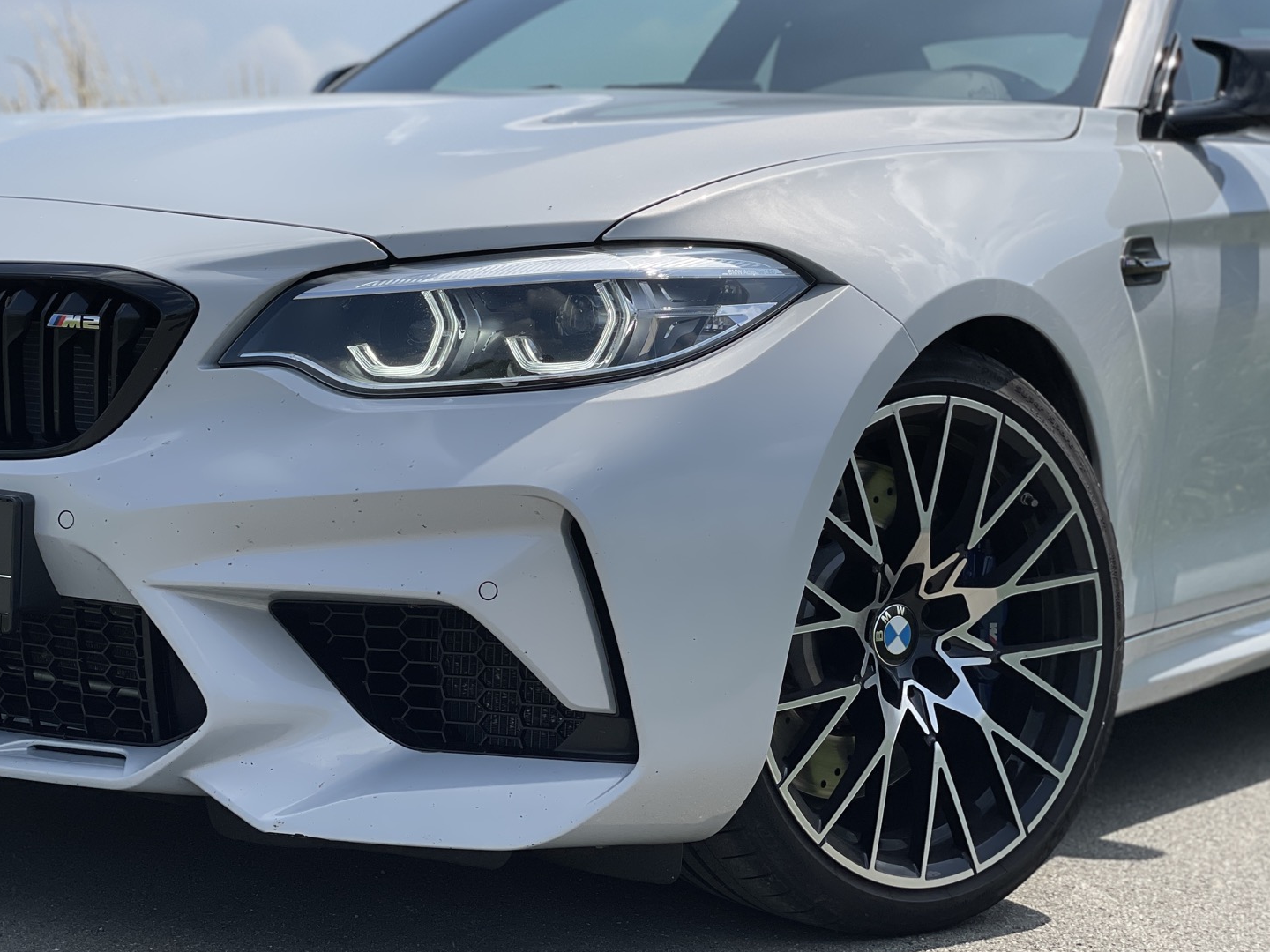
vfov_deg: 21.9
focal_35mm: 67
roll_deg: -2.3
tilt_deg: -2.6
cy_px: 401
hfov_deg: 28.9
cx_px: 505
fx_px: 2458
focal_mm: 6
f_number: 2
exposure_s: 1/2660
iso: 25
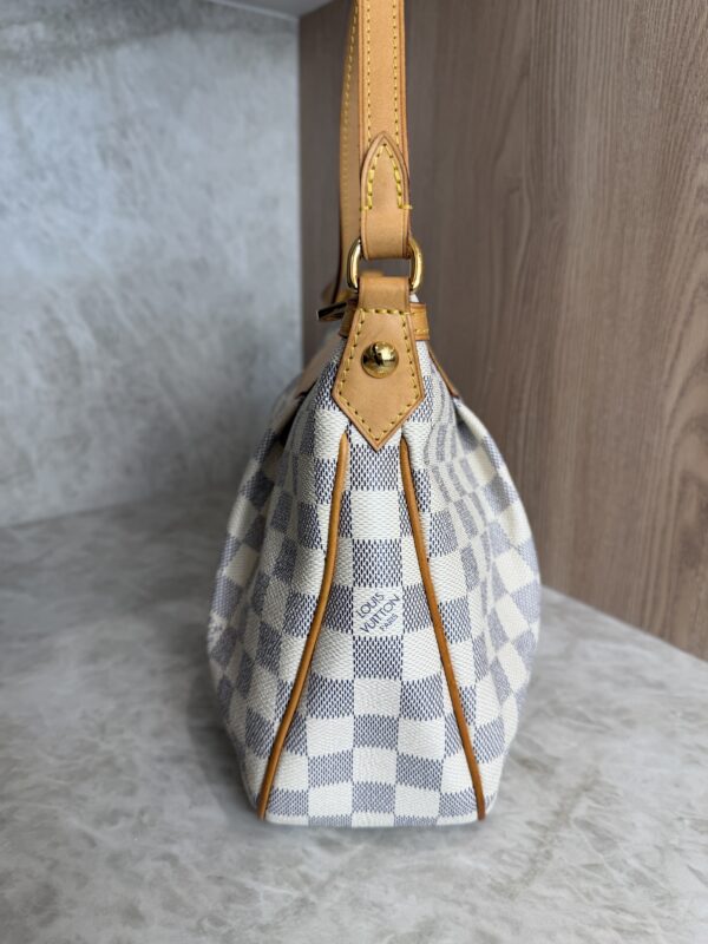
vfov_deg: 71.6
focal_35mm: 24
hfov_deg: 56.8
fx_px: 654
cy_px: 472
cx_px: 354
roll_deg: -0.7
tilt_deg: -17.0
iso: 64
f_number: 1.78
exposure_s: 1/120
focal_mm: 6.76
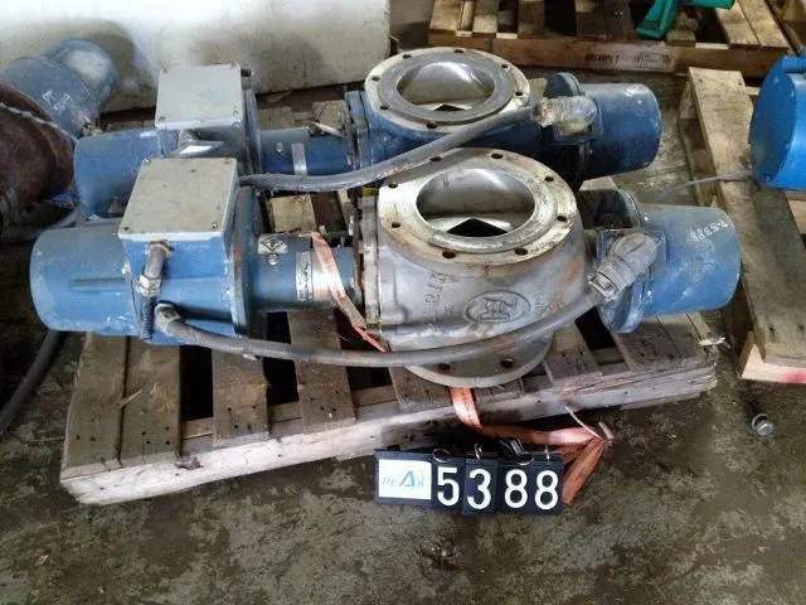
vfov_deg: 40.7
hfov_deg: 52.6
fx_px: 815
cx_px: 403
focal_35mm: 35
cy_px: 302
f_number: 2.4
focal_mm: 4.28
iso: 500
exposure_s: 1/15
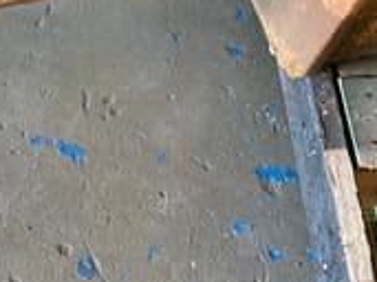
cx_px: 46
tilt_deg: -56.0
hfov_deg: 23.3
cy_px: -47
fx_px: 892
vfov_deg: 17.2
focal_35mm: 82
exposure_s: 1/33
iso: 250
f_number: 1.8
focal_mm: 3.99
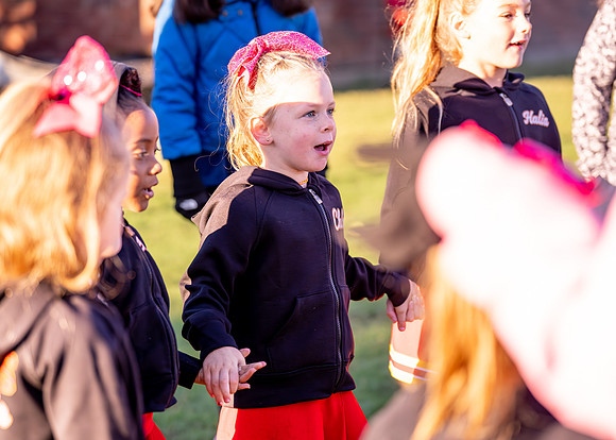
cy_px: 214
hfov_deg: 16.7
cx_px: 312
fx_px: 2096
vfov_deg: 12.0
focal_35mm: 120
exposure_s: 1/2500
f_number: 2.8
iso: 500
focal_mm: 99
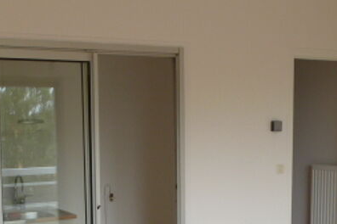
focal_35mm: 63
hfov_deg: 31.9
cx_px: 153
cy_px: 203
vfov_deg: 21.1
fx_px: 590
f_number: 3.3
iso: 100
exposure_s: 1/80
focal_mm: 4.3
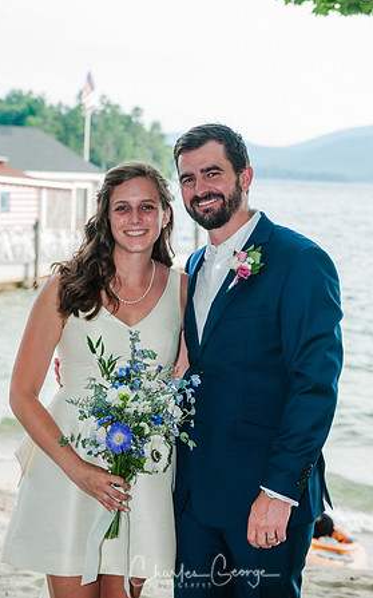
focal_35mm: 80
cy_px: 298
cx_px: 191
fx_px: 1302
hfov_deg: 16.3
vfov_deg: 25.8
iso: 200
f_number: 4
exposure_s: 1/160
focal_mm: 52
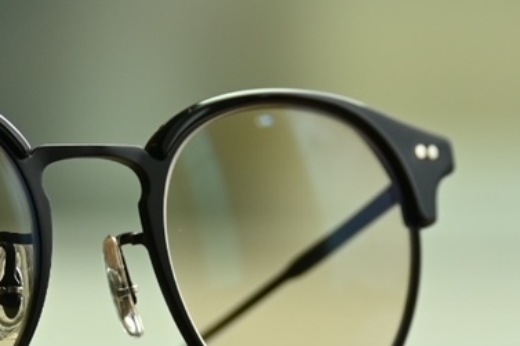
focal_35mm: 510
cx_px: -126
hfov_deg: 4.0
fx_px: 7363
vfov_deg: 2.7
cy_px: 247
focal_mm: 100
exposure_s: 1/160
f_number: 5
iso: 280
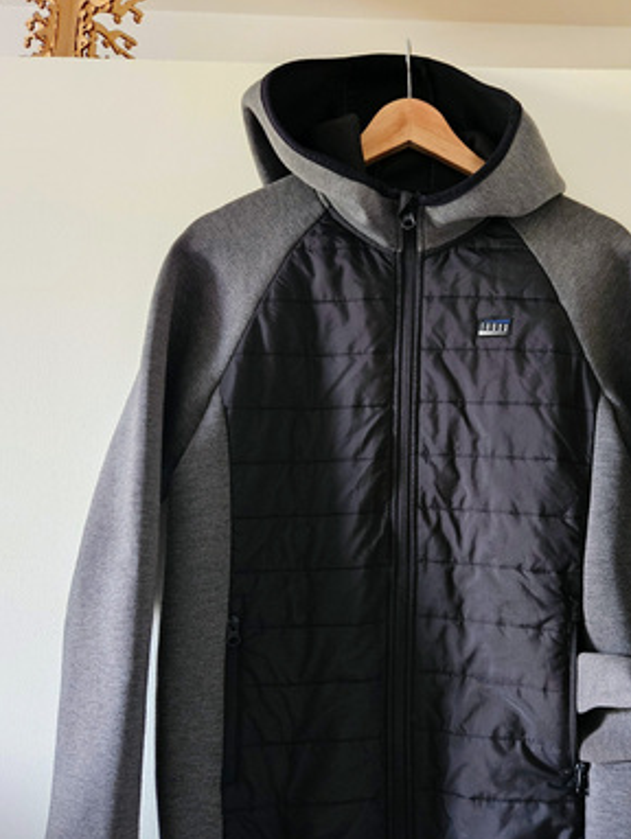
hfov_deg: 46.3
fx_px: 728
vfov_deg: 59.9
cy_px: 418
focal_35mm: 30
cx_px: 409
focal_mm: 5.4
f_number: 1.8
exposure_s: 1/25
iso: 800
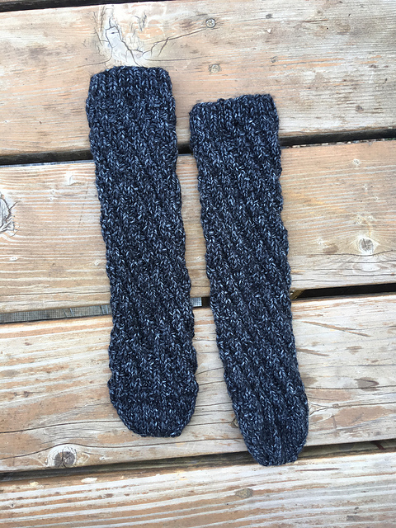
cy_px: 264
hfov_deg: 48.2
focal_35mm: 29
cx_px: 198
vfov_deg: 61.7
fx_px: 442
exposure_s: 1/120
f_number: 2.2
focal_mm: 4.15
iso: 40
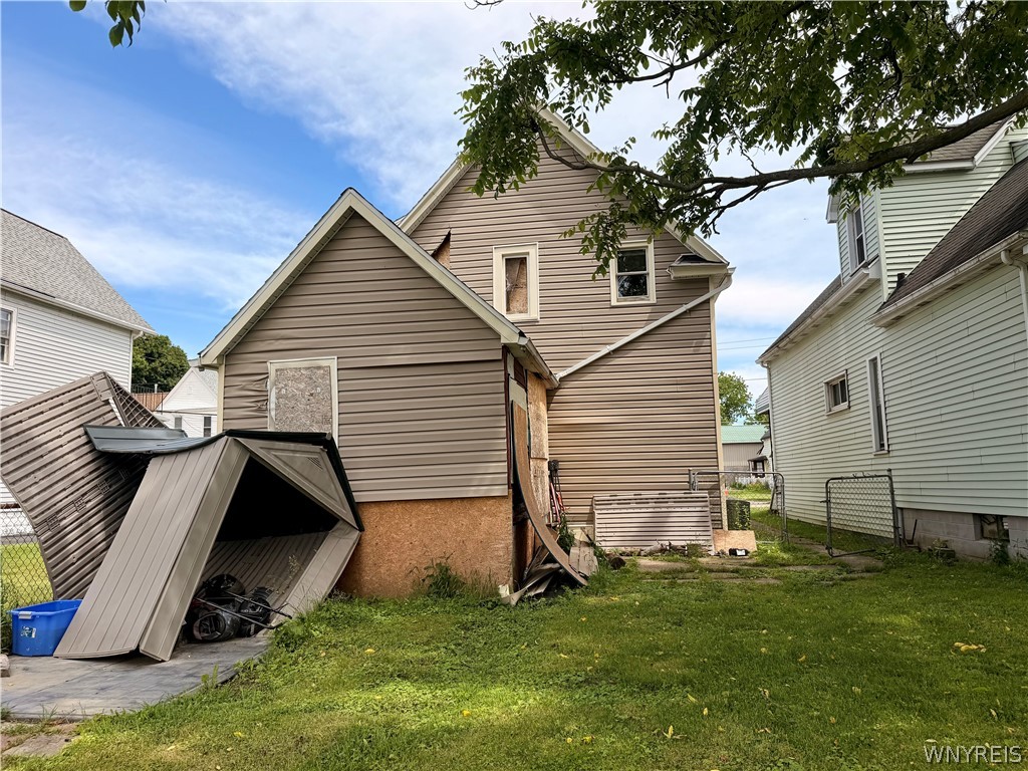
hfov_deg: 71.6
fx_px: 713
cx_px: 514
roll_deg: +1.2
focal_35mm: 24
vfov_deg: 56.8
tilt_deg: +8.8
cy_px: 386
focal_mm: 6.76
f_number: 1.78
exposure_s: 1/3279
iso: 80
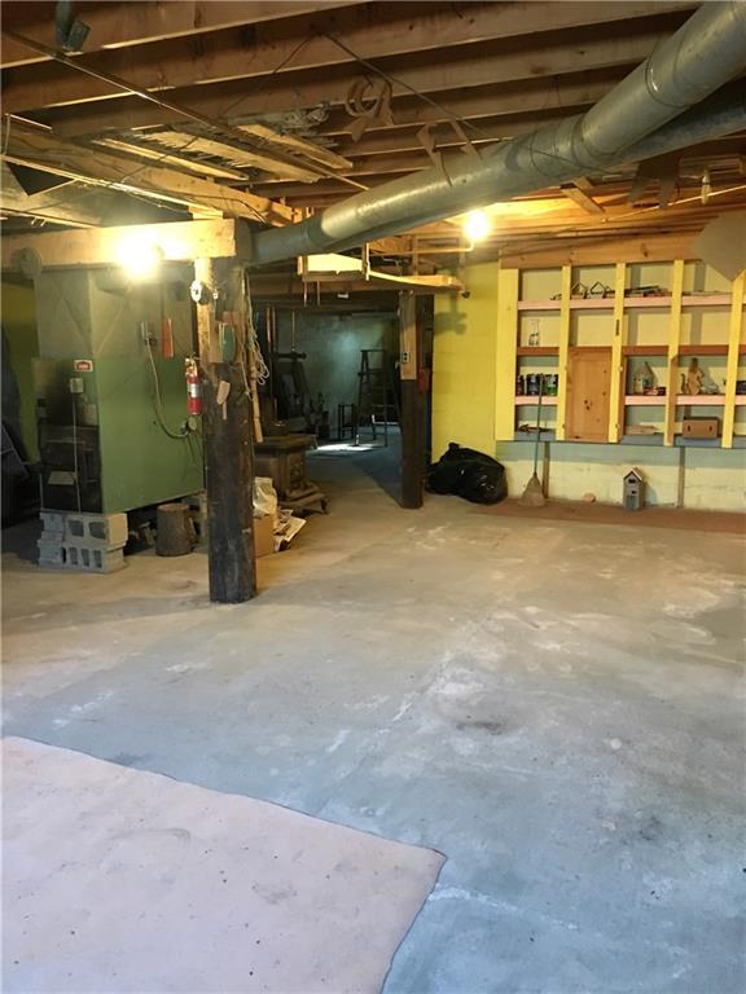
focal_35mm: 29
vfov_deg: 61.7
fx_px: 833
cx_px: 373
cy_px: 497
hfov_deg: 48.2
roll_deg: +1.7
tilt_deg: -9.1
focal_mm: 4.15
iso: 400
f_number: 2.2
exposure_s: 1/15
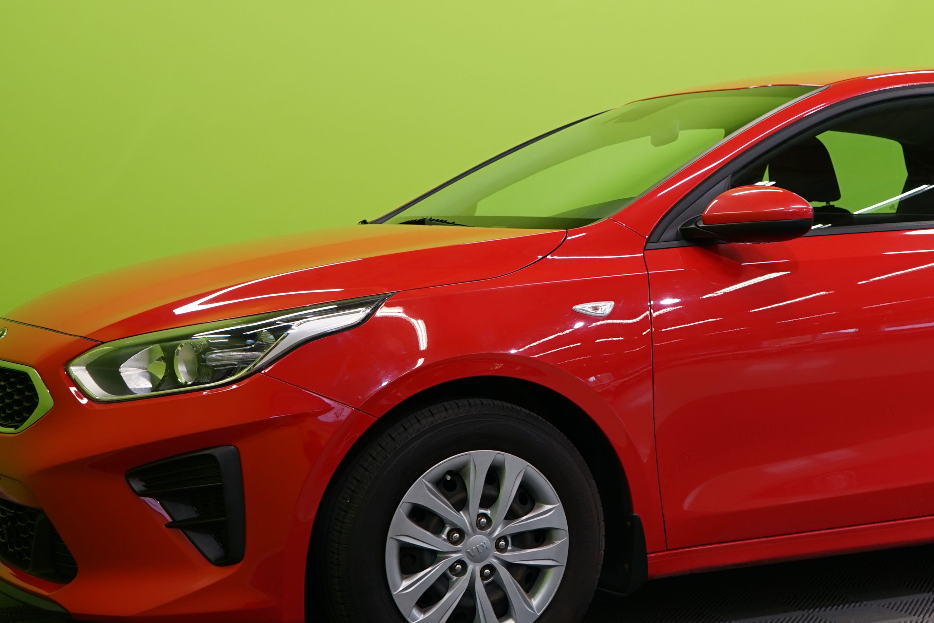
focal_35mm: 66
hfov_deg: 29.9
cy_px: 296
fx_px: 1712
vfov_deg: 20.6
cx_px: 723
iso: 400
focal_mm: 32
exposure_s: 1/30
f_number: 5.6
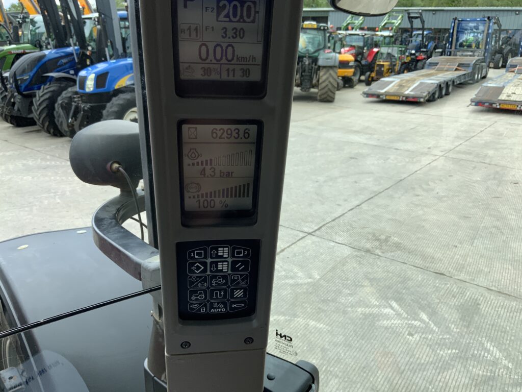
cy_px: 196
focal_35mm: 29
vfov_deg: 48.2
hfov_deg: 61.7
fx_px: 437
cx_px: 261
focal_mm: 3
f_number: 1.8
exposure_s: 1/486
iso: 16
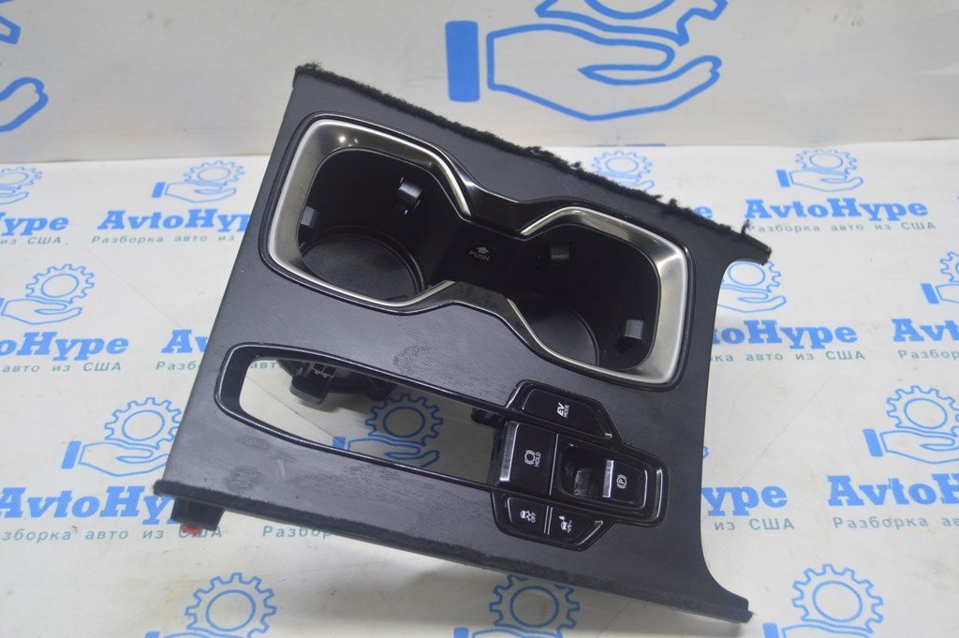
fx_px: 1118
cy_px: 319
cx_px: 480
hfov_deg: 46.4
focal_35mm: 42
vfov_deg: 31.8
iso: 400
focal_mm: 28
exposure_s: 1/20
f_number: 5.6
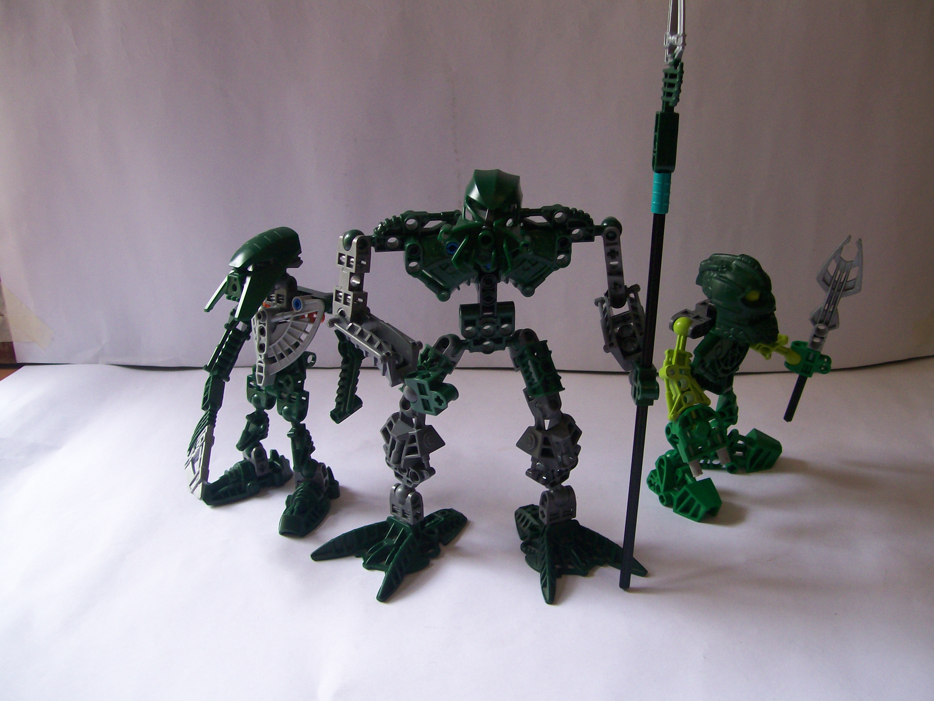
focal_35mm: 36
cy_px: 350
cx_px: 467
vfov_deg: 39.7
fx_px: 971
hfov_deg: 51.4
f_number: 2.7
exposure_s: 1/84.7
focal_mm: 6
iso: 80
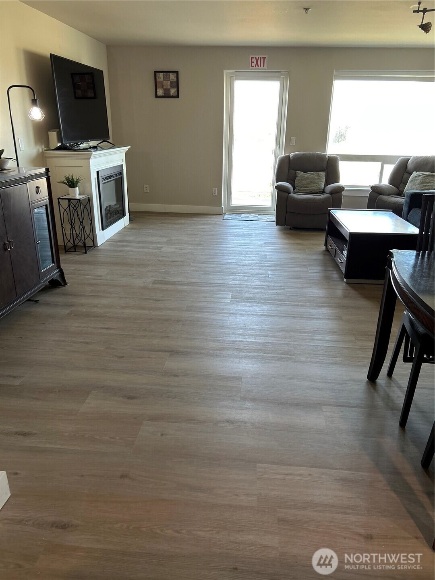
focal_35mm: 26
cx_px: 218
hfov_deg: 53.1
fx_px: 436
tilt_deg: -21.2
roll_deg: -1.3
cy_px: 290
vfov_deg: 67.3
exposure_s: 1/60
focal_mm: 5.7
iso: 80
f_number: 1.5
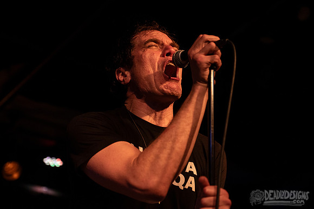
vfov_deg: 17.5
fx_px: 679
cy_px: 93
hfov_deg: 26.0
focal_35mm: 78
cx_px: 157
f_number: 3.2
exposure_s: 1/200
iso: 2000
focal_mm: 70
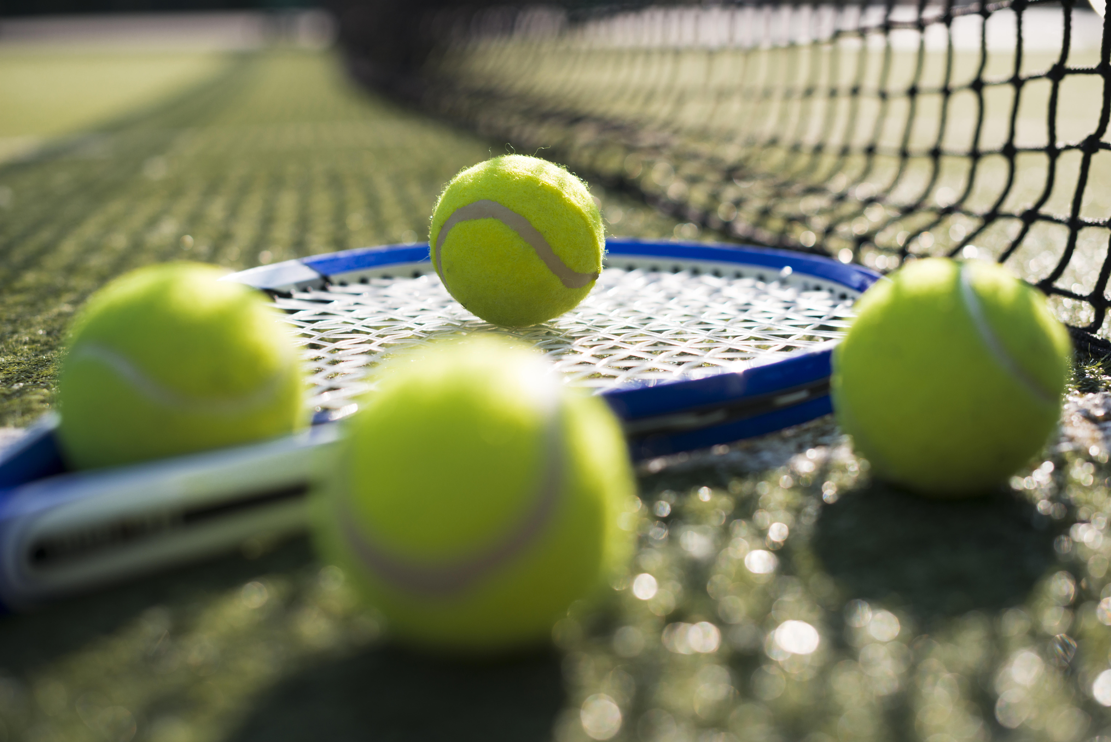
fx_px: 1543
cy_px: 371
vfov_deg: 27.0
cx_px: 556
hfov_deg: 39.6
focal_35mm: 50
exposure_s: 1/800
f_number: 3.2
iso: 160
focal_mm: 50
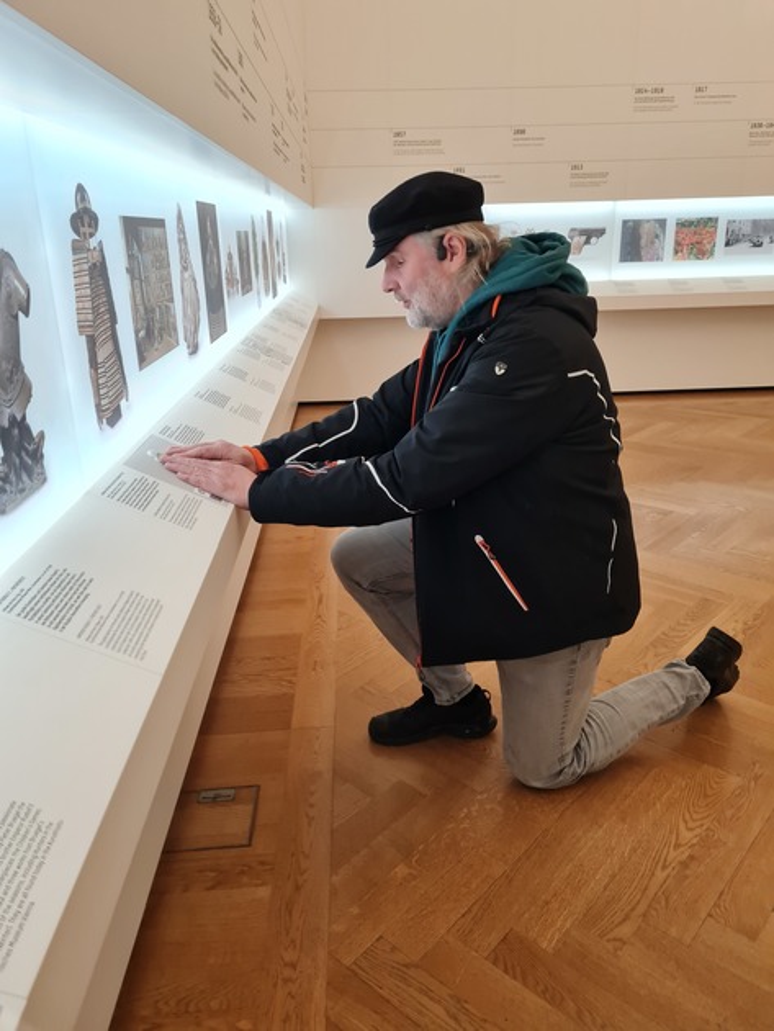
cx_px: 387
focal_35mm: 26
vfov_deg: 67.3
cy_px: 516
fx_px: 775
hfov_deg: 53.1
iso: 320
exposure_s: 1/100
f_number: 1.8
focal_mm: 5.4
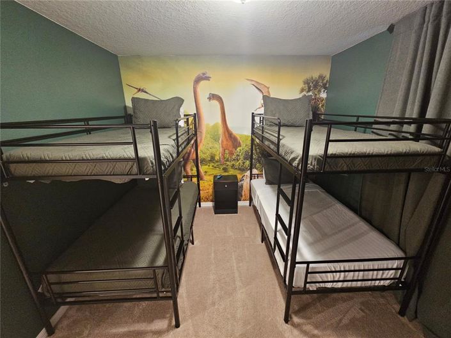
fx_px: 169
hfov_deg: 106.2
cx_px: 226
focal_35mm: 13
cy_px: 169
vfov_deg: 89.9
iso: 640
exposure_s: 1/24
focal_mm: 2.2
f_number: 2.2
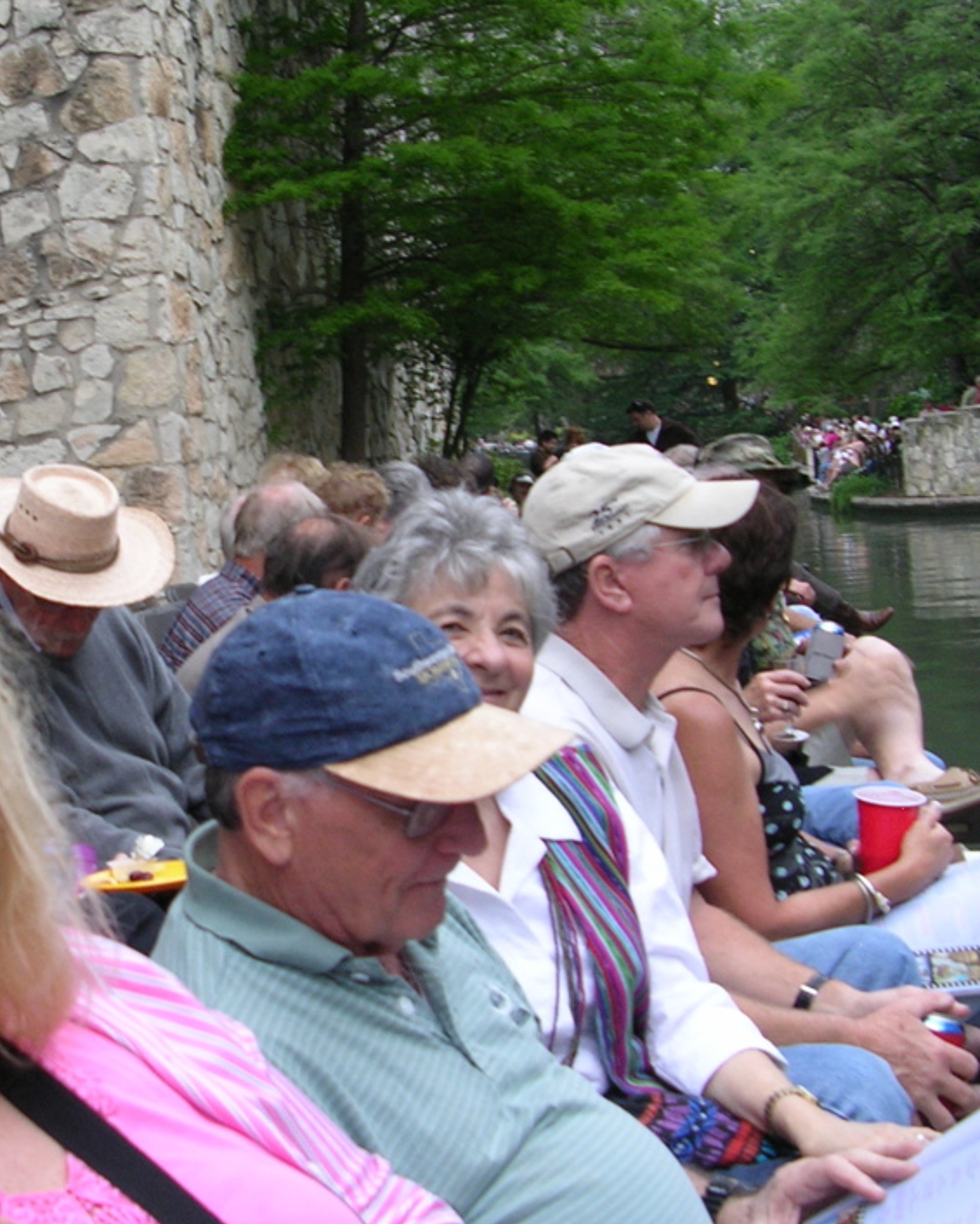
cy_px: 543
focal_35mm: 56
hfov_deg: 26.7
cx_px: 212
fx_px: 2030
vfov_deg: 33.5
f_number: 2.8
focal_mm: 5.8
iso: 58
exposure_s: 1/28.9
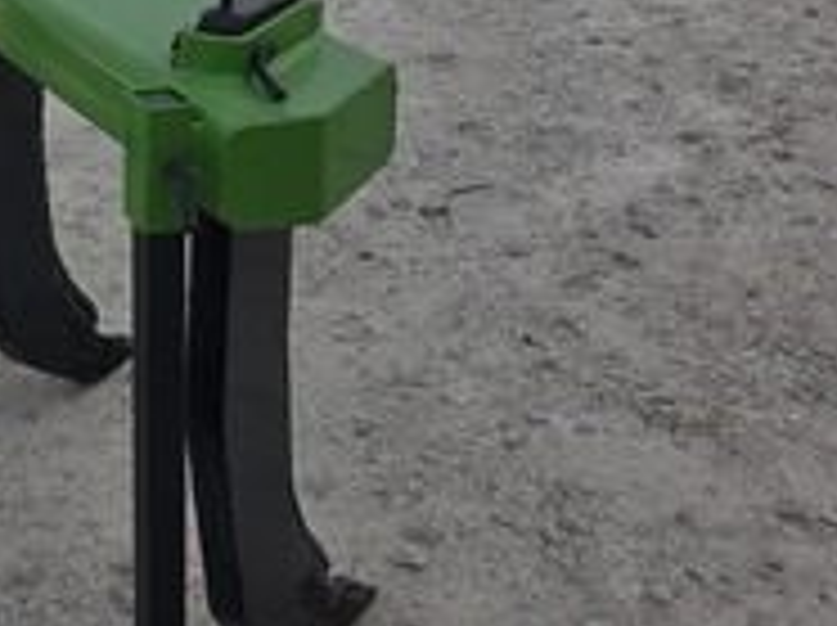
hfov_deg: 24.8
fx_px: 1642
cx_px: -250
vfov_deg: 20.2
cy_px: -131
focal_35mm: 68
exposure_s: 1/7622
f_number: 1.4
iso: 64
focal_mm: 6.5
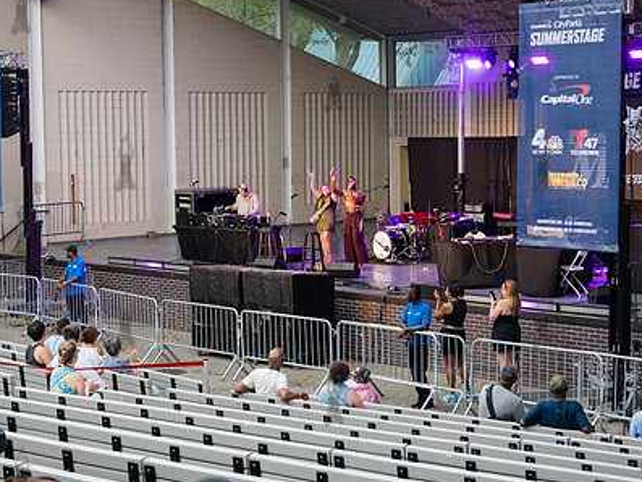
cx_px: 333
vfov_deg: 20.7
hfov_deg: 27.4
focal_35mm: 71
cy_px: 240
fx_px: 1317
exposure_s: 1/1000
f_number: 3.5
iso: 4000
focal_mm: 50
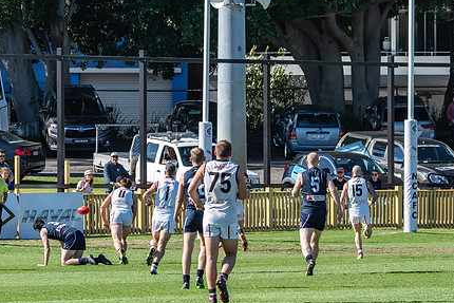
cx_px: 291
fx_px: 4718
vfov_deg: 3.7
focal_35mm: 374
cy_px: 190
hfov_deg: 5.5
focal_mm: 180
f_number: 10
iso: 800
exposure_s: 1/1600
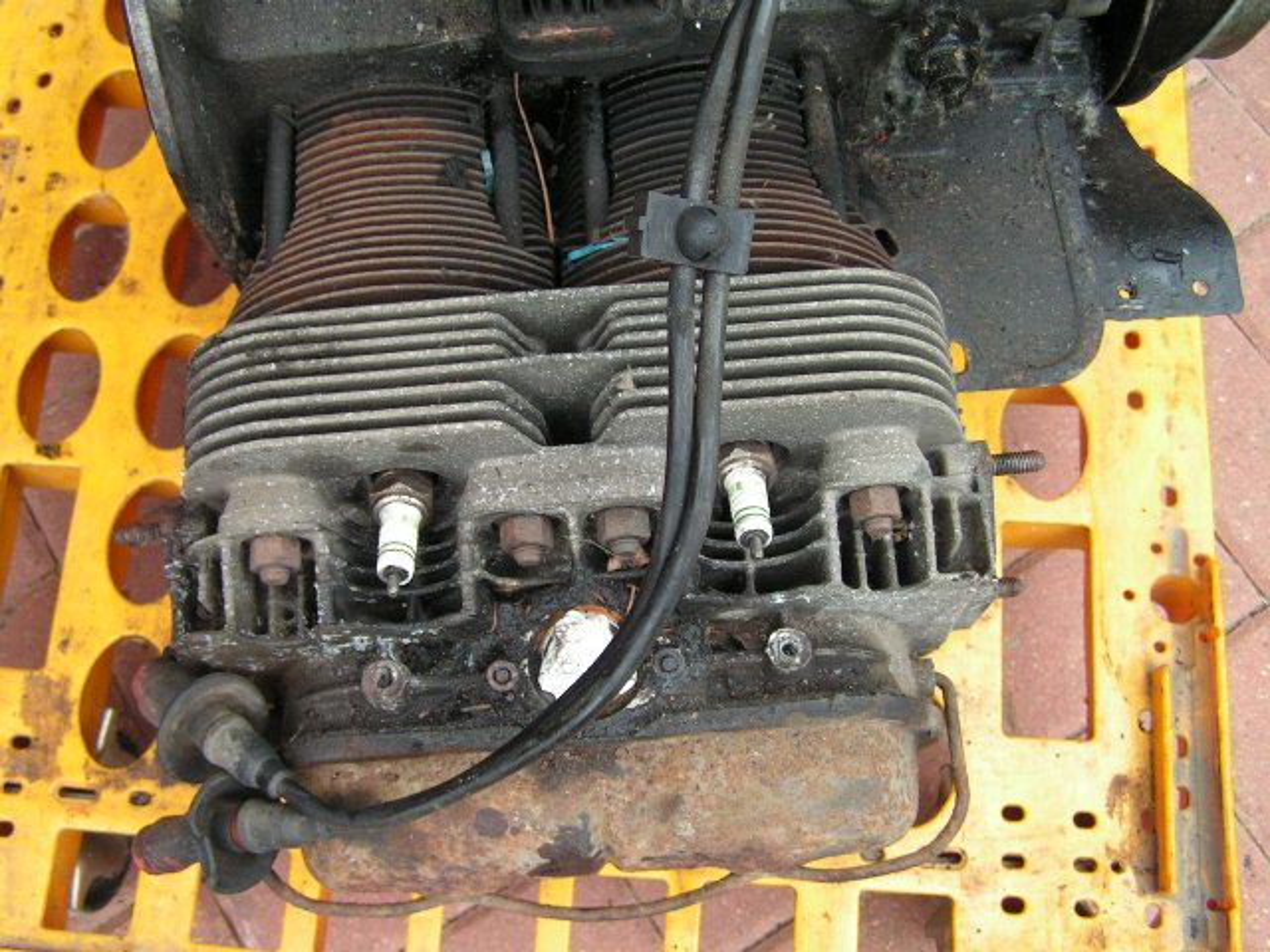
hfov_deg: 49.0
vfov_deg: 37.7
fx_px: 1394
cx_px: 635
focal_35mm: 38
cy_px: 476
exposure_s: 1/40
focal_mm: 6.3
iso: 80
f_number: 2.8
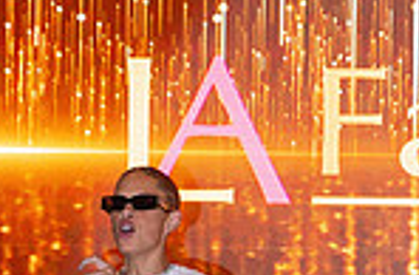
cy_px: 530
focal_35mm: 530
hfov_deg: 3.9
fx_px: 6136
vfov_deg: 2.6
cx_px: 578
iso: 1600
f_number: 2.8
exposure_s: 1/200
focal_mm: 122
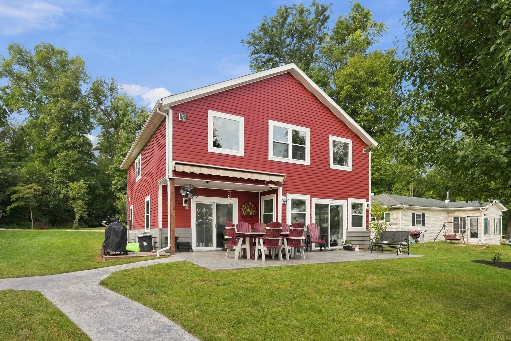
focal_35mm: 19
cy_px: 171
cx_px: 253
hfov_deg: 86.6
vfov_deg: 64.3
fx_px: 271
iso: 640
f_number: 7.1
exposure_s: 1/640
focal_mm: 18.1
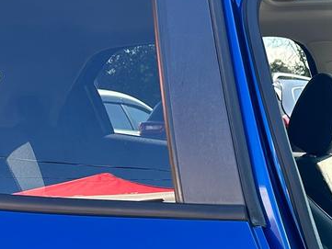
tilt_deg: -12.6
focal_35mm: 85
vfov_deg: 16.7
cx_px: 572
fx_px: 816
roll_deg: +3.0
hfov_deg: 18.6
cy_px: 297
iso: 80
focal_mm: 6.86
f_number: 1.78
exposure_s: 1/310
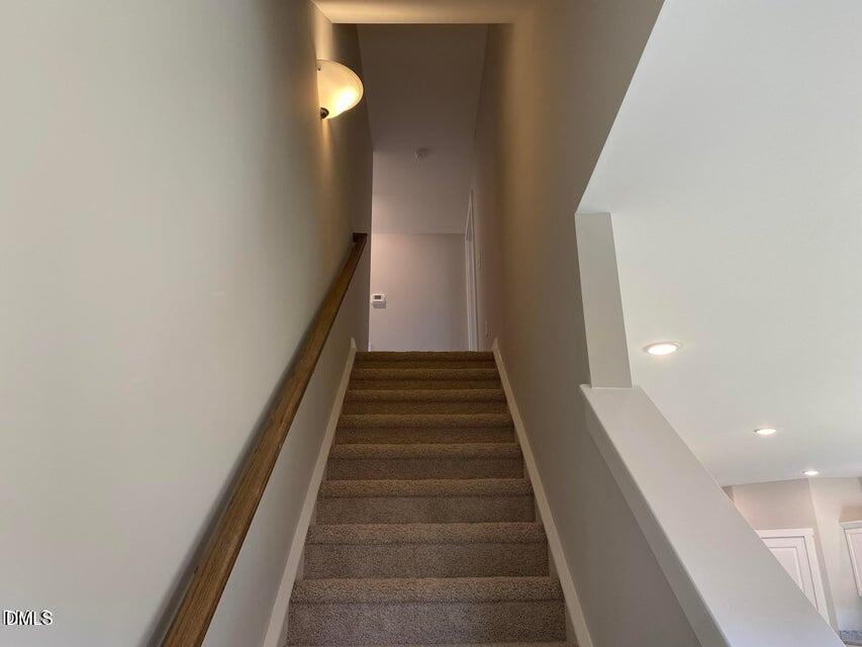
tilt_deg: +20.4
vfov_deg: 53.1
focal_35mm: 26
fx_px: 648
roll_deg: +0.9
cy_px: 324
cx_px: 431
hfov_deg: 67.3
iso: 100
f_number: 1.8
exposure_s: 1/120
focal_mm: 4.25
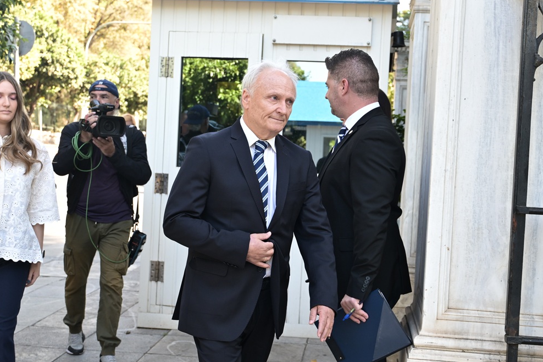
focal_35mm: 51
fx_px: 769
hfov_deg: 38.9
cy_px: 192
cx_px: 271
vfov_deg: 26.5
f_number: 3.5
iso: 500
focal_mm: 28
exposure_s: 1/400
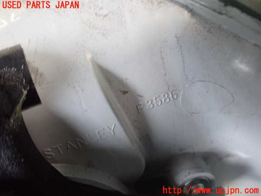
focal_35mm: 30
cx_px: 130
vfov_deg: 46.8
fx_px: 226
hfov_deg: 60.0
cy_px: 98
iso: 800
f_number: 2.3
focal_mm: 5.4
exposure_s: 1/50
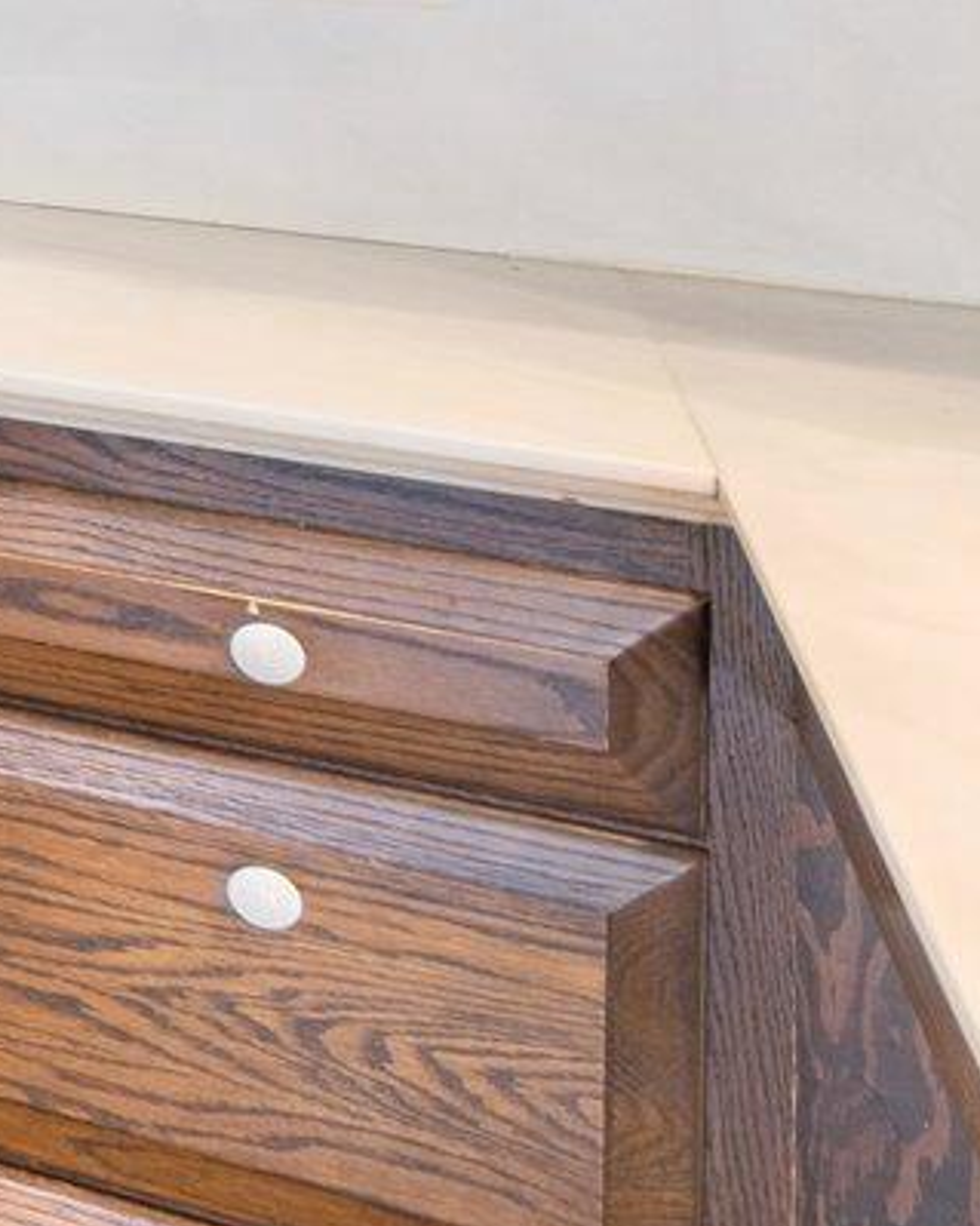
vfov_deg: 22.5
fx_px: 2793
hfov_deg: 11.5
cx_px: -1938
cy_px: -315
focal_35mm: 77
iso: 320
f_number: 7.1
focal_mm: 16
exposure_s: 1/8
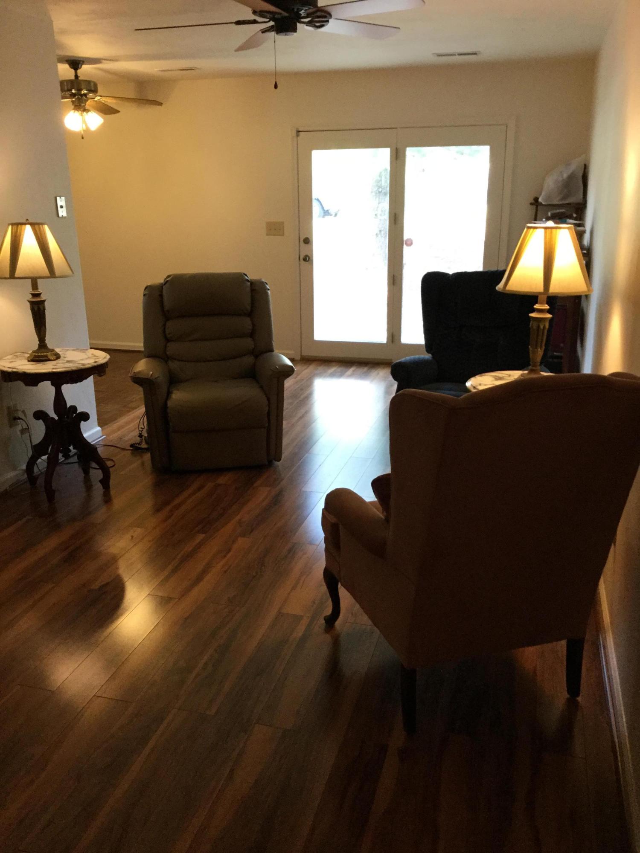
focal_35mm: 31
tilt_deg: -17.8
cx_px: 320
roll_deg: +1.7
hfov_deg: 45.4
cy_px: 426
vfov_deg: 58.4
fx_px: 764
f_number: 2.4
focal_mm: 3.3
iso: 100
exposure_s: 1/30
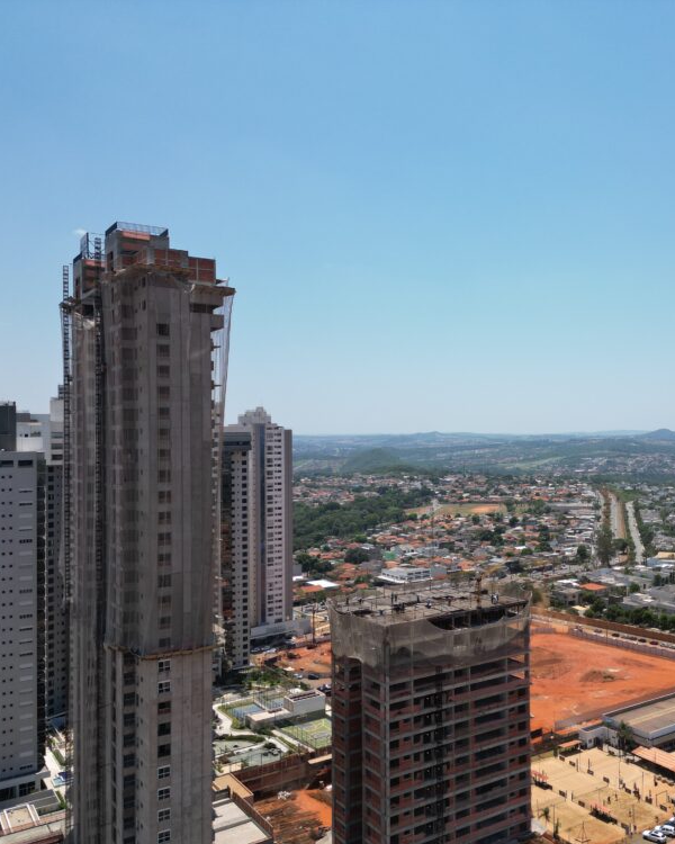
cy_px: 430
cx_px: 498
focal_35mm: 32
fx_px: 799
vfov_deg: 55.7
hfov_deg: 44.4
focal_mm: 6.72
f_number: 1.7
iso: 100
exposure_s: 1/3200
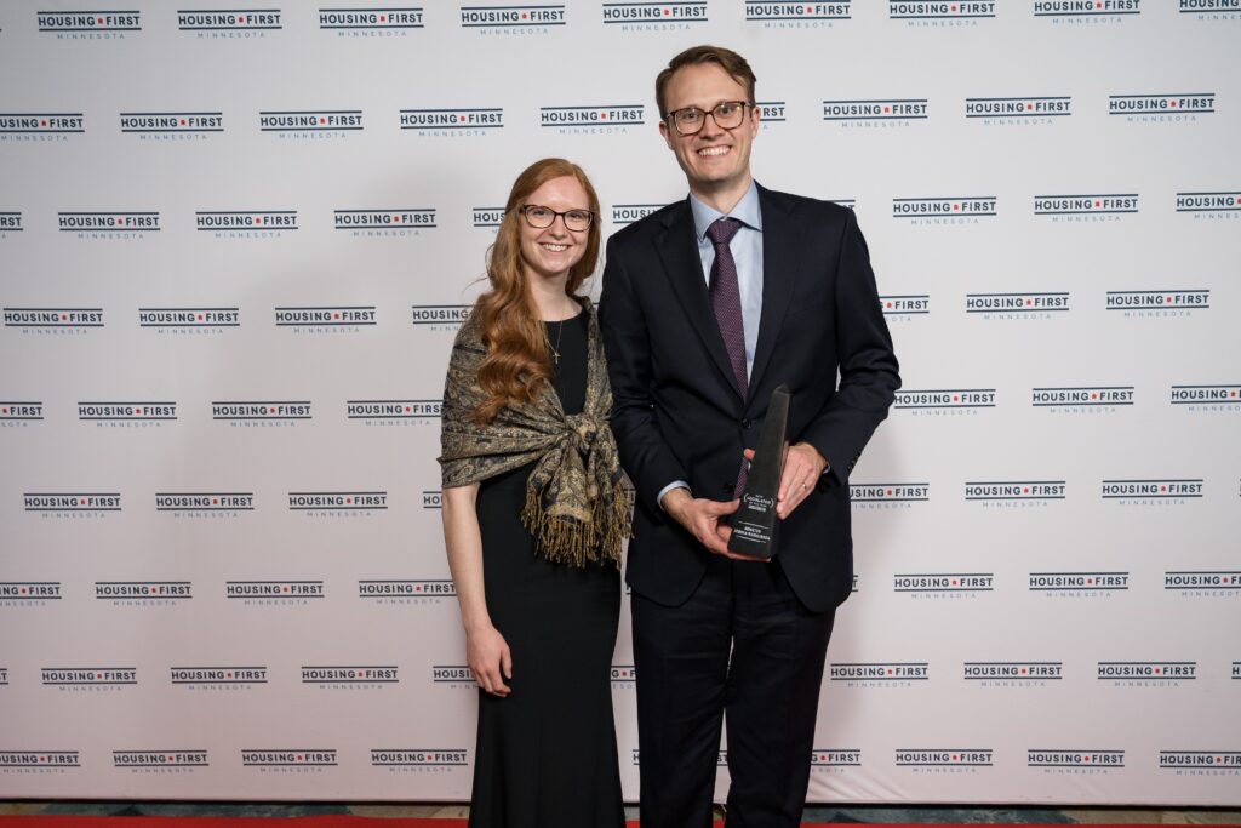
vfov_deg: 40.0
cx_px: 620
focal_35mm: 33
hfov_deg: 57.2
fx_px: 1138
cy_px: 414
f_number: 4
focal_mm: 33
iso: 400
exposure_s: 1/160
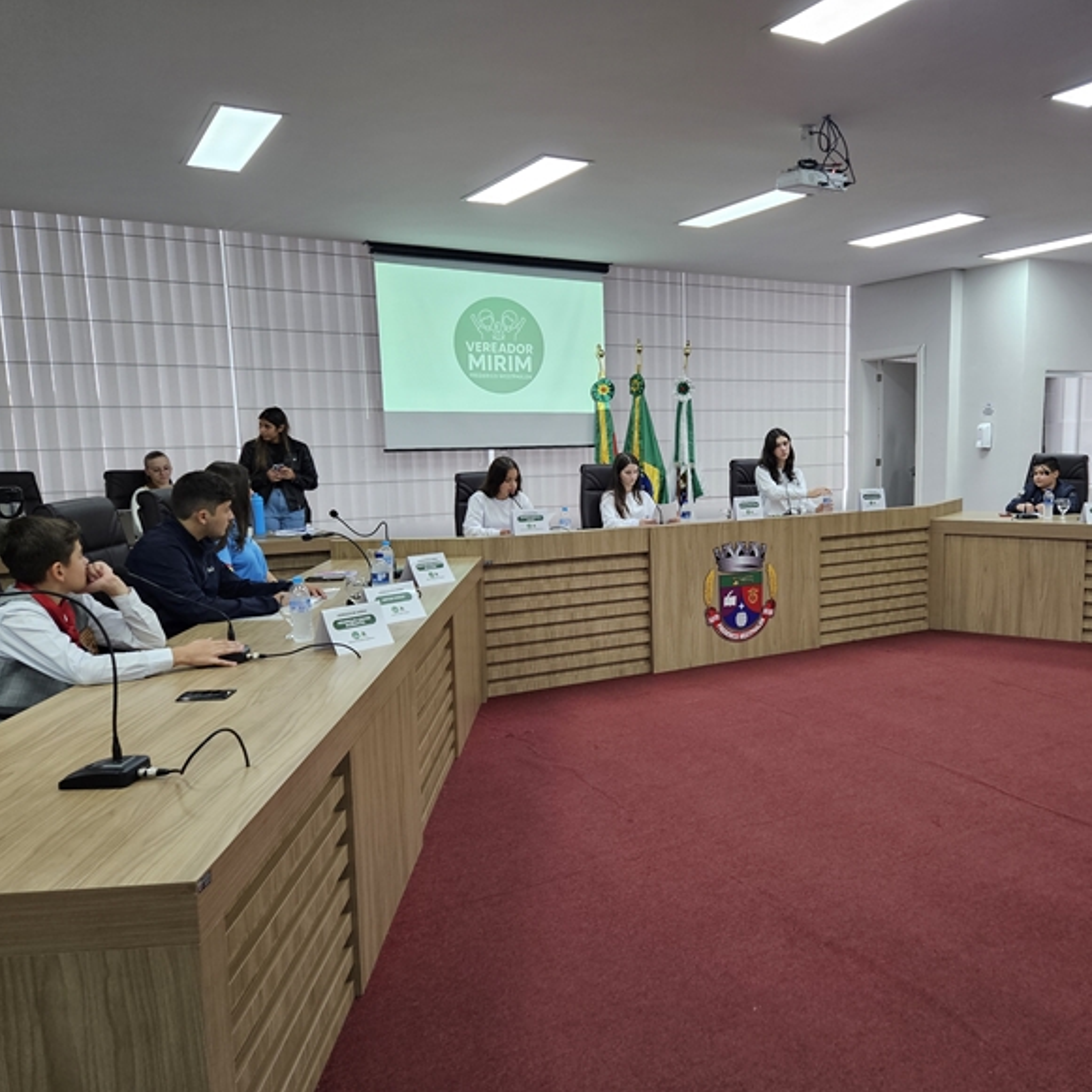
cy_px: 560
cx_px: 688
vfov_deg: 57.3
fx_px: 999
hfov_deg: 56.6
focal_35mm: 28
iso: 200
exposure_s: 1/120
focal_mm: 5.4
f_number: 1.8
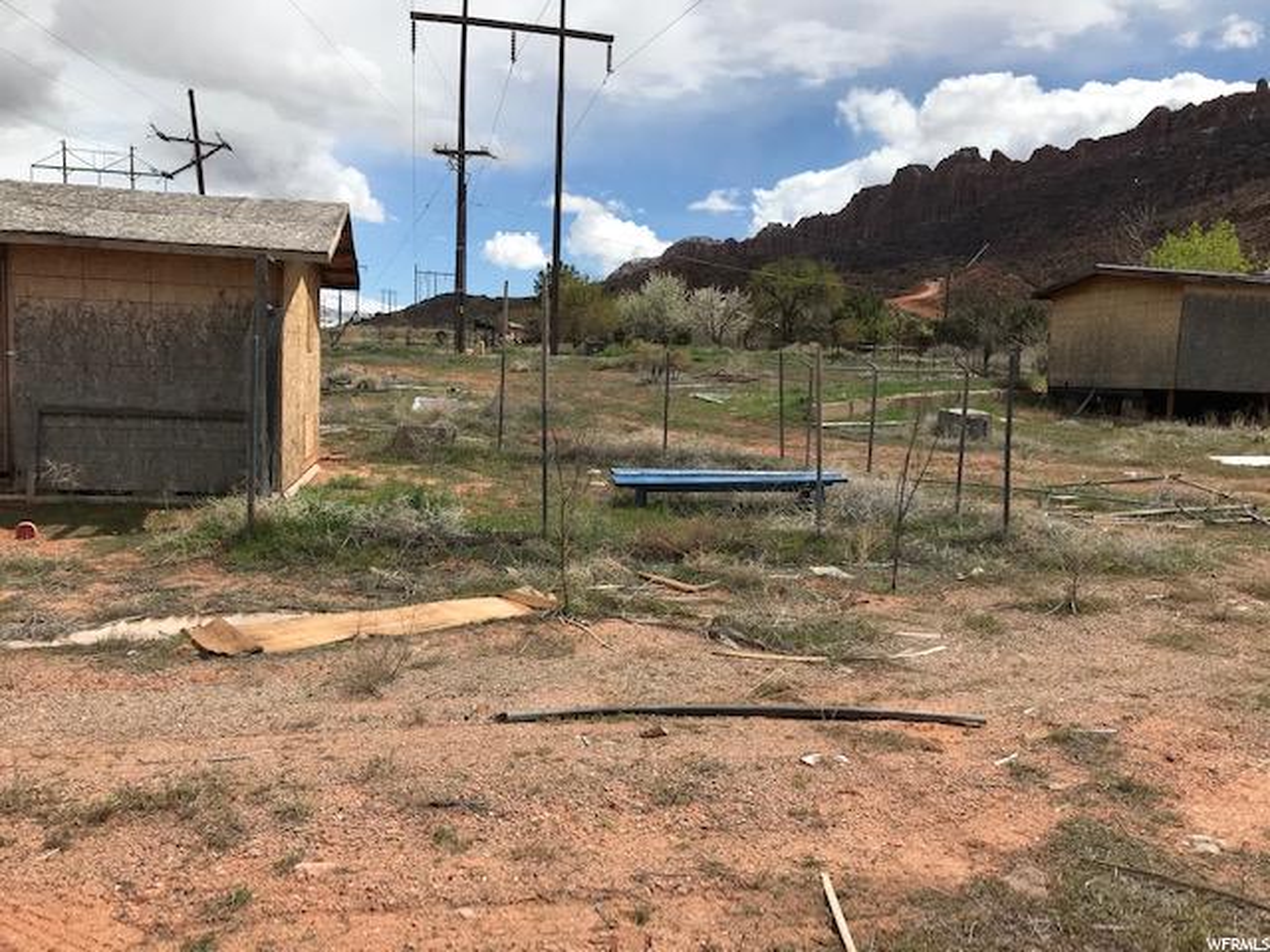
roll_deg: -2.3
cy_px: 476
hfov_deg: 63.4
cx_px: 635
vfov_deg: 49.7
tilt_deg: -4.6
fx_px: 1027
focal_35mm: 28
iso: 20
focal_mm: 3.99
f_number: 1.8
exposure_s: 1/4566
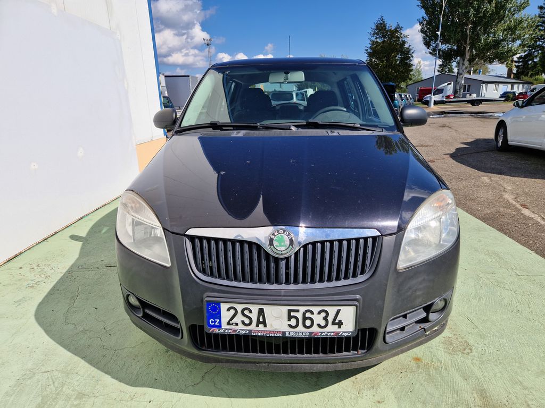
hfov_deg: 73.9
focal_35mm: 23
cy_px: 204
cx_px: 272
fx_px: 362
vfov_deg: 58.9
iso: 50
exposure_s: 1/2280
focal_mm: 5.4
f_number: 1.8
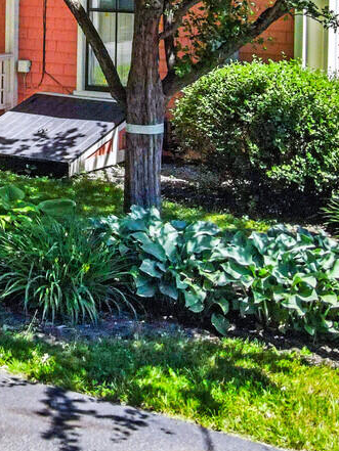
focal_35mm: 87
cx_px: -110
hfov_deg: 16.0
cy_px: -49
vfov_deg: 21.3
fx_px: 1135
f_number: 2.8
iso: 200
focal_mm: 4.5
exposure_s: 1/1000
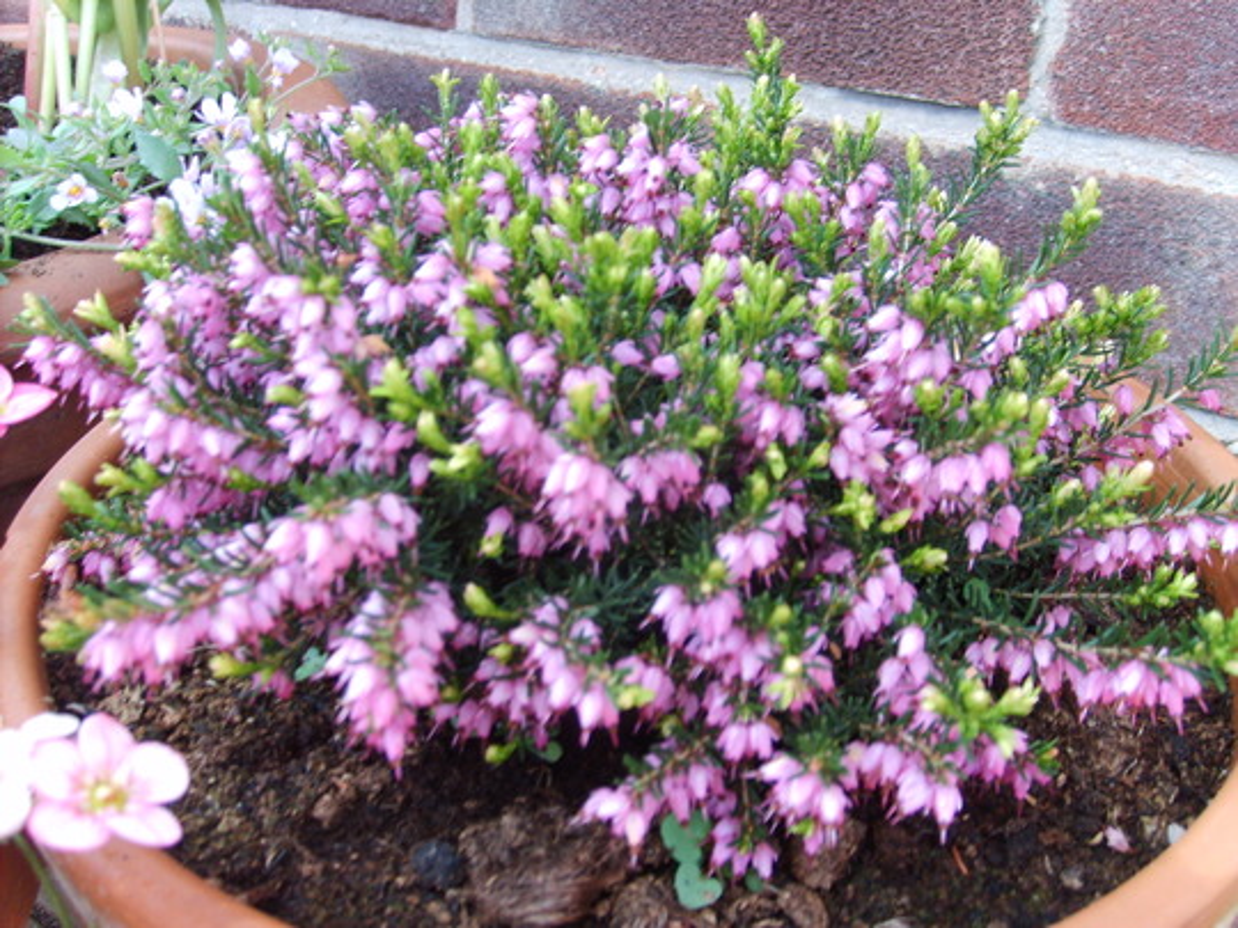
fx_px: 1252
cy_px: 464
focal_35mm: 35
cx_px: 619
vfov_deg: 40.7
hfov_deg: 52.6
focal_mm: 5.8
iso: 50
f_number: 2.8
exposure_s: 1/45
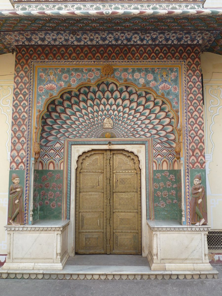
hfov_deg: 48.2
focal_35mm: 29
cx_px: 111
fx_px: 248
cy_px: 148
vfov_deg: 61.7
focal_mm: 4.4
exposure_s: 1/200
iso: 100
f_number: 2.8
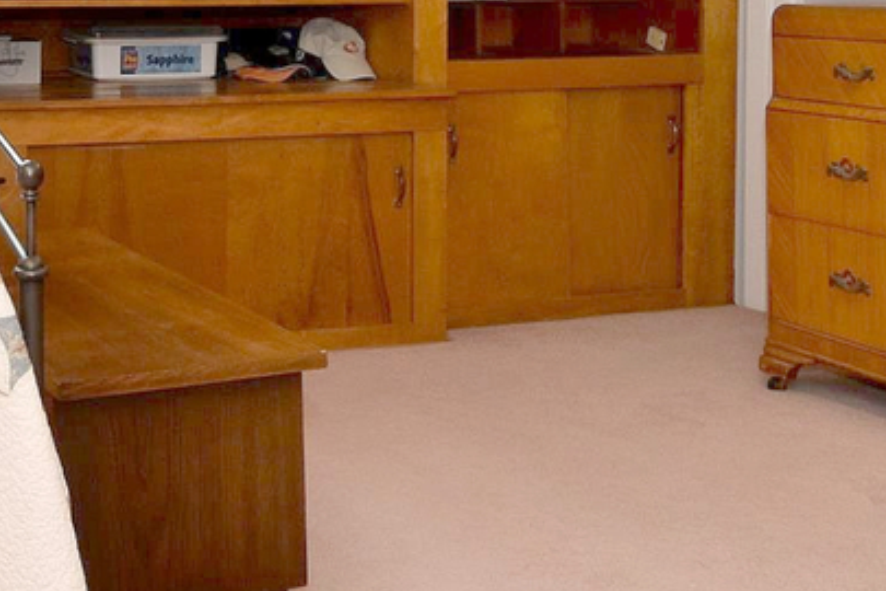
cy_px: -37
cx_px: 138
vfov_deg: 19.8
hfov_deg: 29.6
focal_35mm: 66
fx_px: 1624
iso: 200
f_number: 8
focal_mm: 11
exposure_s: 1/30
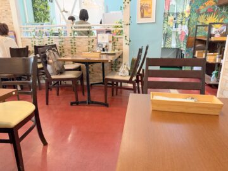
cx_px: 114
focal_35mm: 24
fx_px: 158
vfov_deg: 56.8
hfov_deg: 71.6
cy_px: 86
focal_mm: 6.76
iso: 250
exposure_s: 1/60
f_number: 1.78
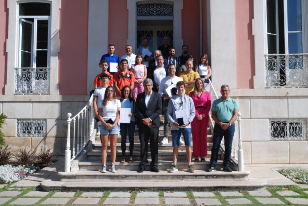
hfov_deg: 51.2
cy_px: 103
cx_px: 154
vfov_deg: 35.6
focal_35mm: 38
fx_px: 321
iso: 100
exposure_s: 1/200
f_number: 7.1
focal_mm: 25
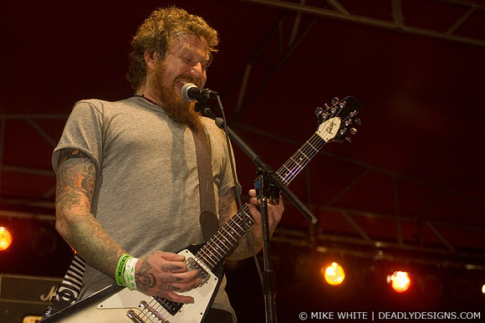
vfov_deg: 18.9
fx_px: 969
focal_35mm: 72
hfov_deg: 28.1
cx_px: 242
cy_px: 162
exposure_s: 1/80
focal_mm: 48
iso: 800
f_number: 3.2
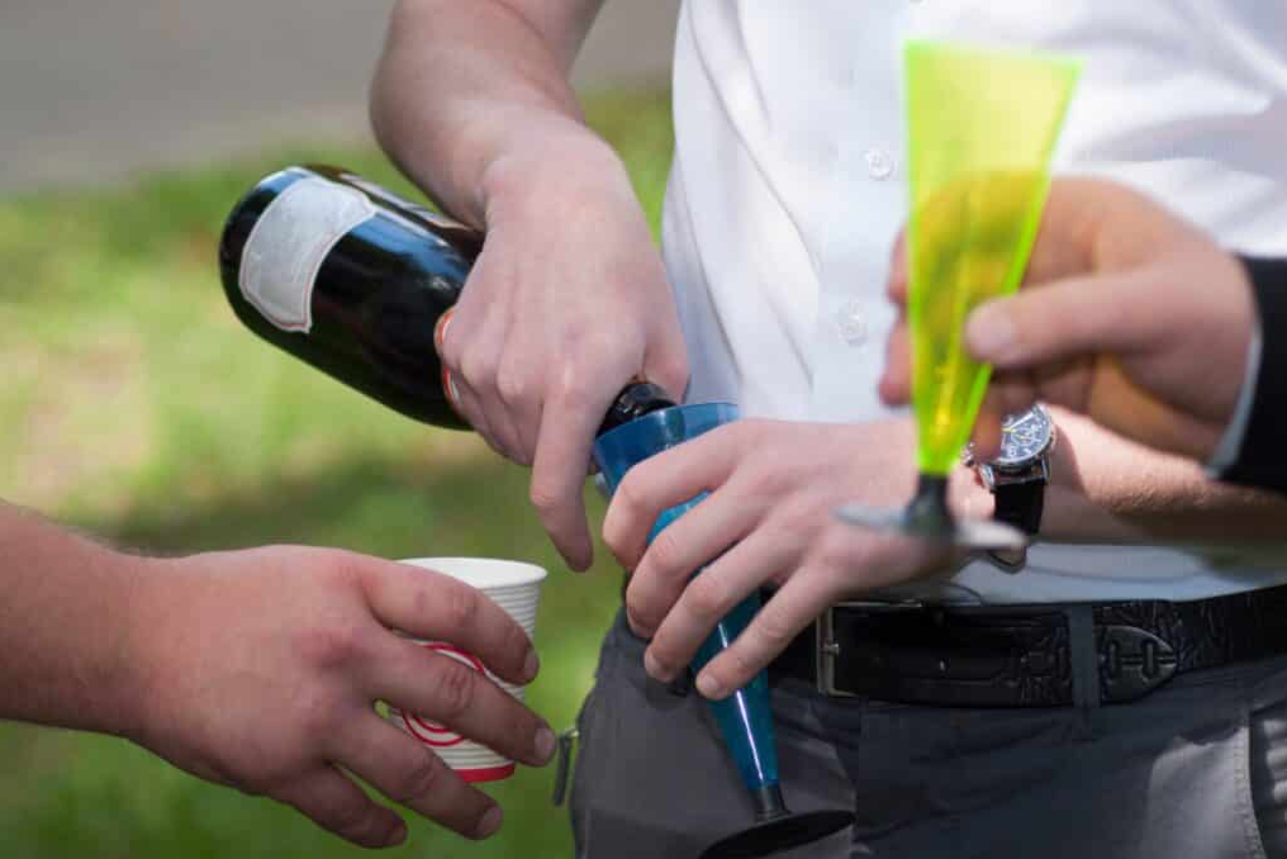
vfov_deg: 8.7
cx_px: 646
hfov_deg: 13.0
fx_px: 5668
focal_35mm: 159
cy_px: 430
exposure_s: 1/200
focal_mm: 105
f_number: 5
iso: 320
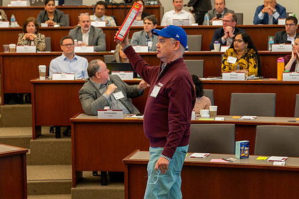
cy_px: 101
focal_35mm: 84
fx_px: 698
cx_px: 177
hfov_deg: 24.1
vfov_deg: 16.3
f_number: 4
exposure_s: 1/80
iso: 1250
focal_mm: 66
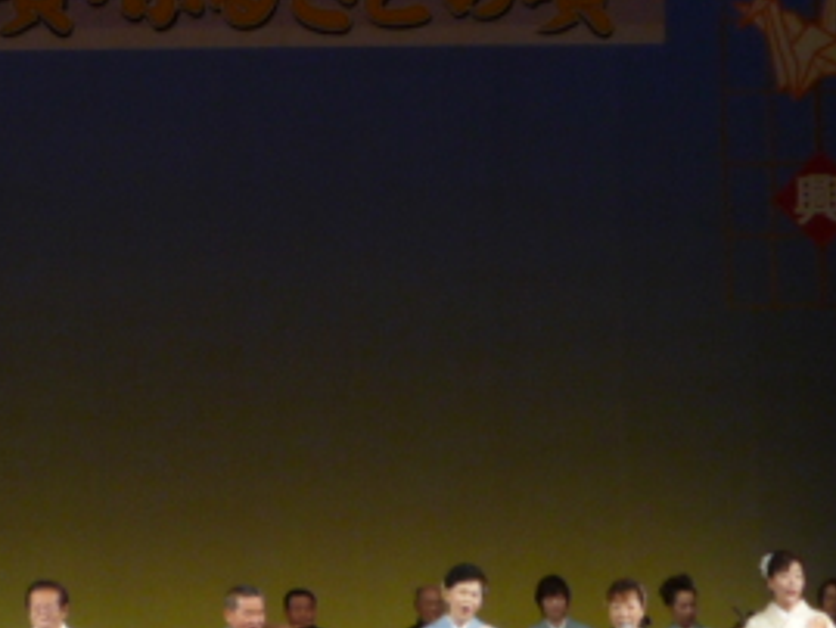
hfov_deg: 10.9
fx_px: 4373
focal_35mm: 181
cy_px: 376
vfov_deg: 8.2
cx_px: 149
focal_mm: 7.5
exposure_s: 1/40
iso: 100
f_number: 4.5
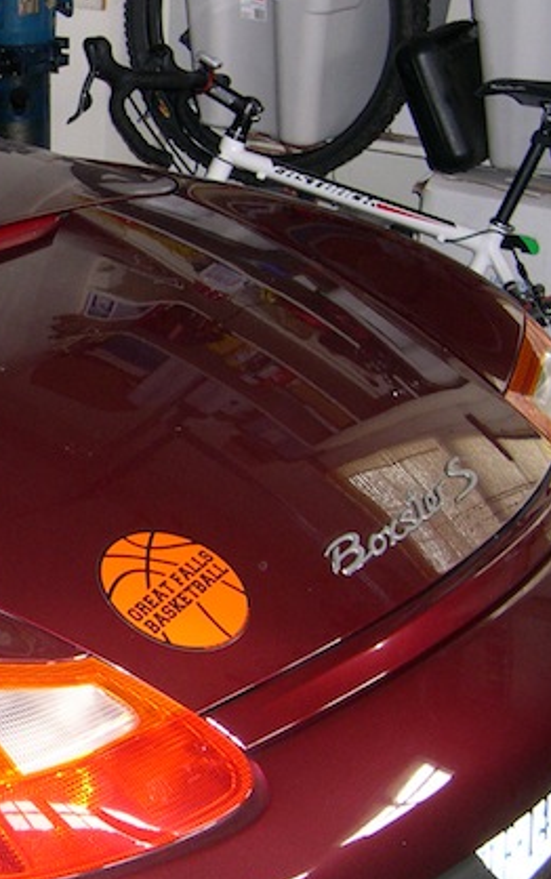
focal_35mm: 77
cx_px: -267
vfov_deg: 26.8
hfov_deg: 15.7
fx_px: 1846
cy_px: 418
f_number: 2.8
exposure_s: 1/60
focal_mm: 8
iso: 211
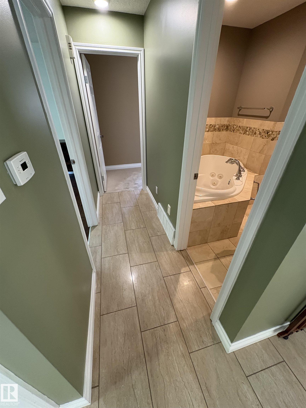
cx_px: 153
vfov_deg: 102.1
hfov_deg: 85.7
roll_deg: -0.2
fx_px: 165
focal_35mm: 14
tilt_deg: -31.0
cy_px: 204
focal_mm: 2.22
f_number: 2.2
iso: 320
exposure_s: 1/60
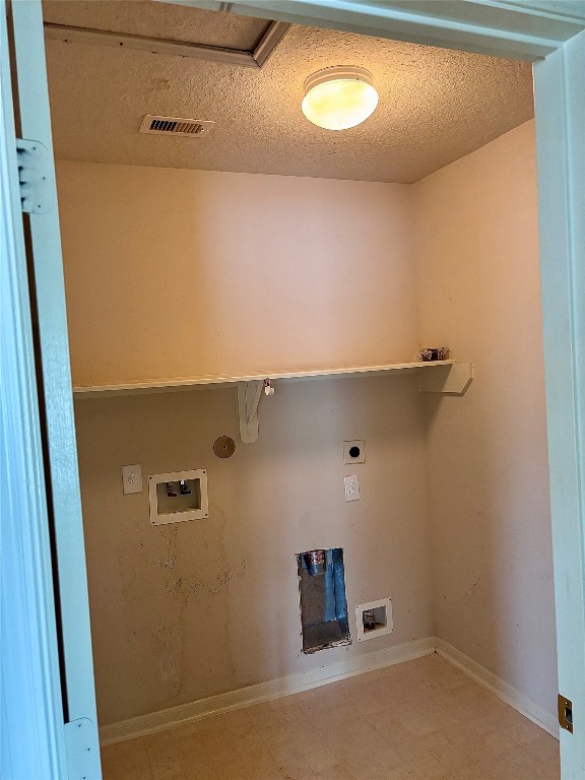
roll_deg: +1.9
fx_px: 586
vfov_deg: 67.3
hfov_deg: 53.1
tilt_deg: -2.3
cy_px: 390
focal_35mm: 26
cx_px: 292
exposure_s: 1/60
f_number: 1.6
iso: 320
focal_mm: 5.96
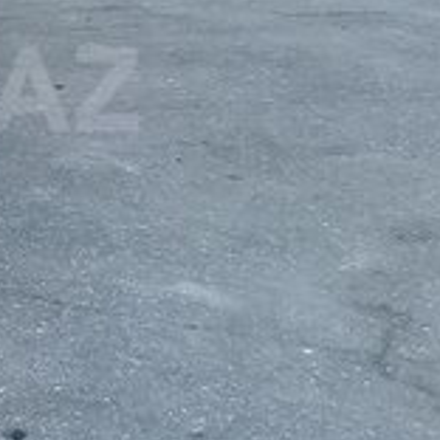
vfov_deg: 14.9
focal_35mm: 116
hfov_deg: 14.3
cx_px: -149
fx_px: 1668
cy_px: 89
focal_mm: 3.3
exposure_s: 1/572
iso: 64
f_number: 2.2
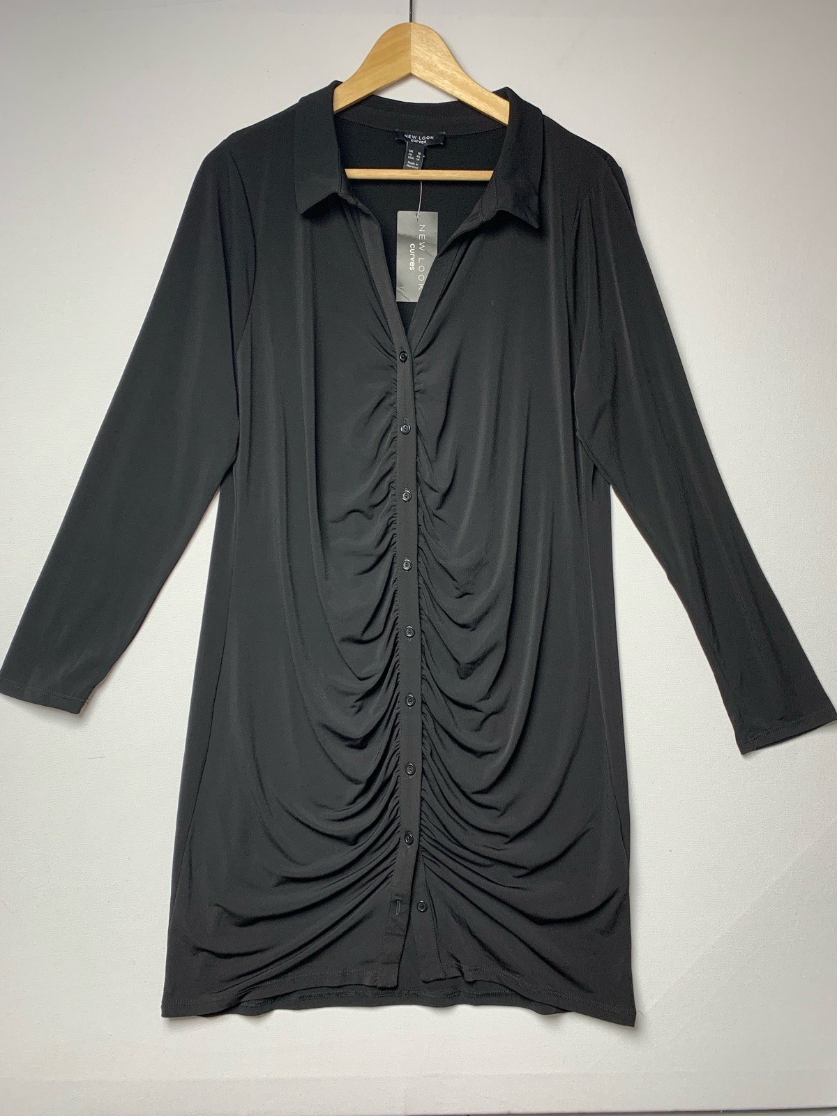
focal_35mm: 26
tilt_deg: -30.4
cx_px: 418
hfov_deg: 53.1
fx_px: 838
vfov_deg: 67.3
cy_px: 558
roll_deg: -0.8
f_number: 1.8
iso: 50
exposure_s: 1/60
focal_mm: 4.25
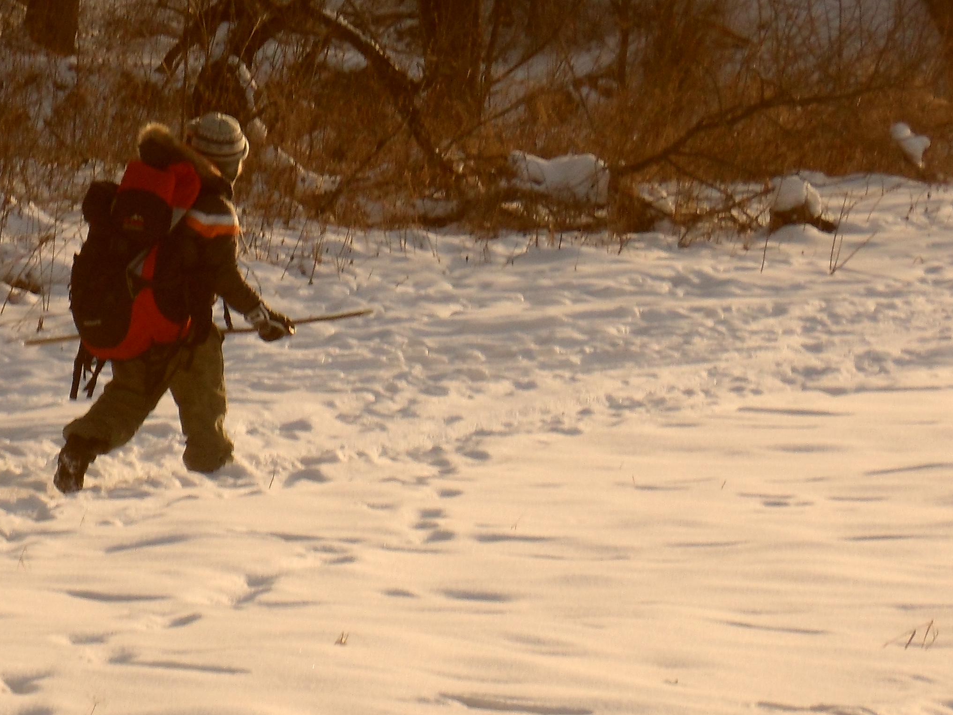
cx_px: 326
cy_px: 173
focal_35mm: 223
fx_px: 6140
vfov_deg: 6.7
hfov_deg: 8.9
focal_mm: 17.7
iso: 80
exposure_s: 1/250
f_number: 5.3
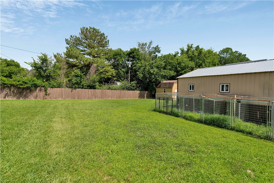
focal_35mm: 16
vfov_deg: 73.7
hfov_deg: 96.7
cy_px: 92
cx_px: 137
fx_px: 122
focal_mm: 16
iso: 100
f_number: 7.1
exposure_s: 1/160
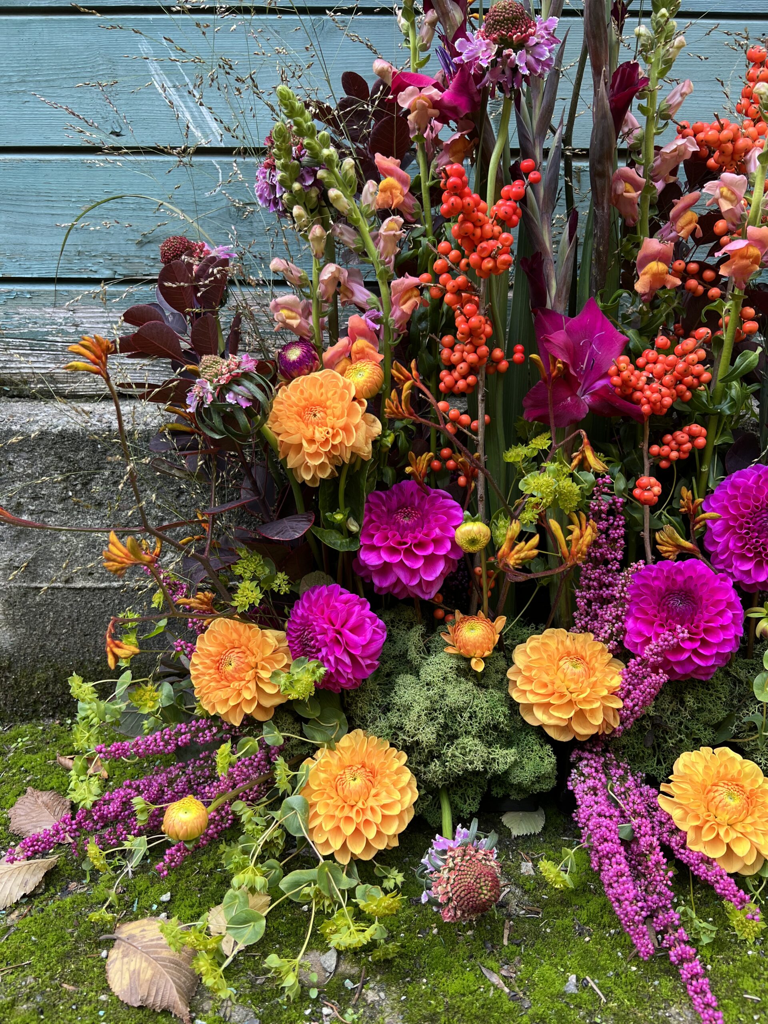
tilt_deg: -13.7
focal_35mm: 26
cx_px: 384
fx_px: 769
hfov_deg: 53.1
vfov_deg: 67.3
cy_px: 512
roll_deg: +1.0
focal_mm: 5.7
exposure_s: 1/121
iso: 64
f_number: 1.5
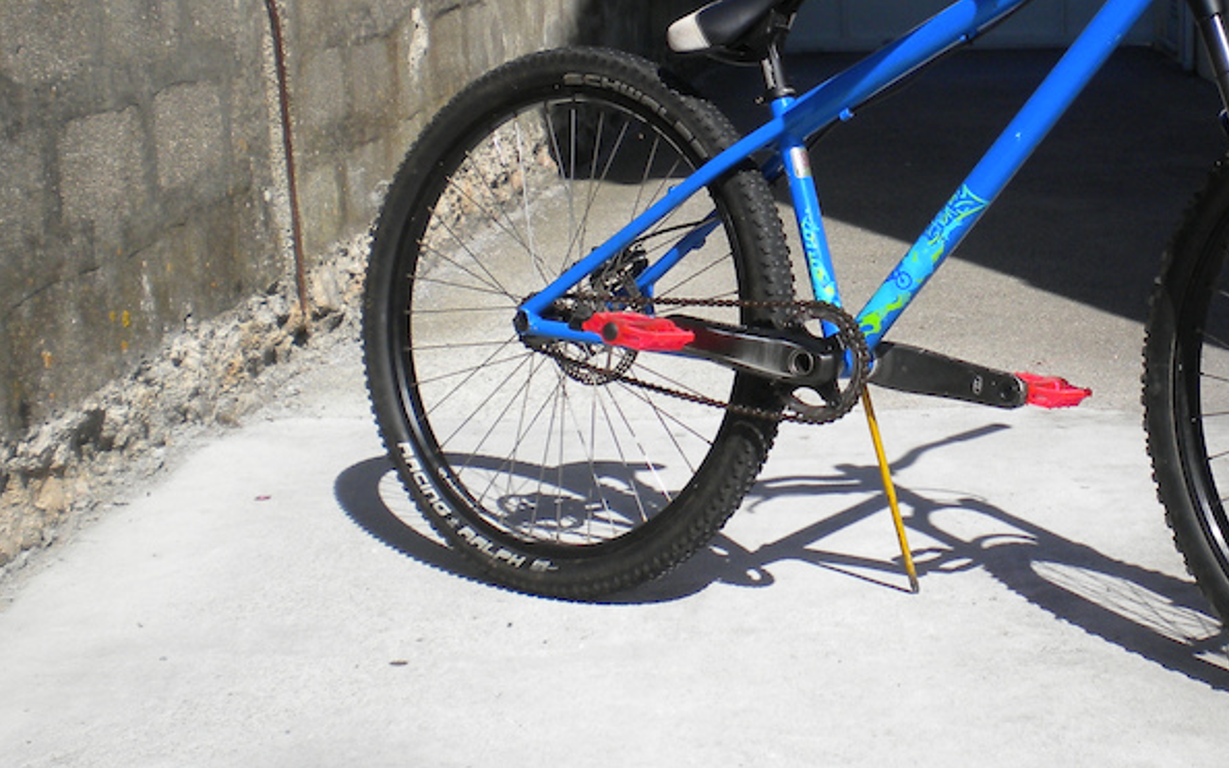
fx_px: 2143
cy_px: 242
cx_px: 970
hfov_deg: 31.2
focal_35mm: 64
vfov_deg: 20.2
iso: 80
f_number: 4.6
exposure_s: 1/910
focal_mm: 6.3
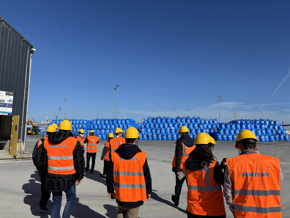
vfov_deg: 53.1
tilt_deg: +4.7
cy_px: 109
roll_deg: -0.3
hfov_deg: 67.3
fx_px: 218
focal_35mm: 26
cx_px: 145
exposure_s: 1/5618
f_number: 1.6
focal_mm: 5.96
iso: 50
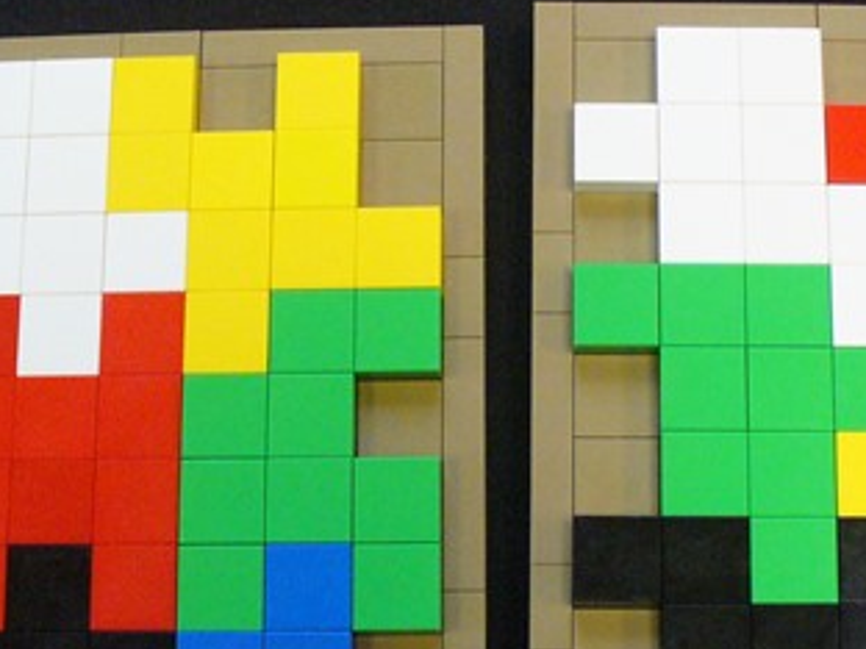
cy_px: 444
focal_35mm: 76
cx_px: 544
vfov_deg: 19.3
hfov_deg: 25.6
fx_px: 1901
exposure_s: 1/80
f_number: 2.8
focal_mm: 6.1
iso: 400
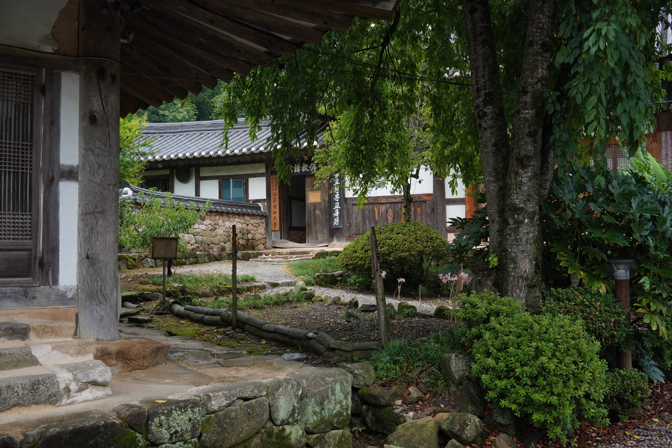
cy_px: 224
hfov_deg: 54.4
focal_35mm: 35
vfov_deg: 37.9
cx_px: 336
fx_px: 653
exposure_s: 1/100
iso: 800
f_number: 16
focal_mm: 35
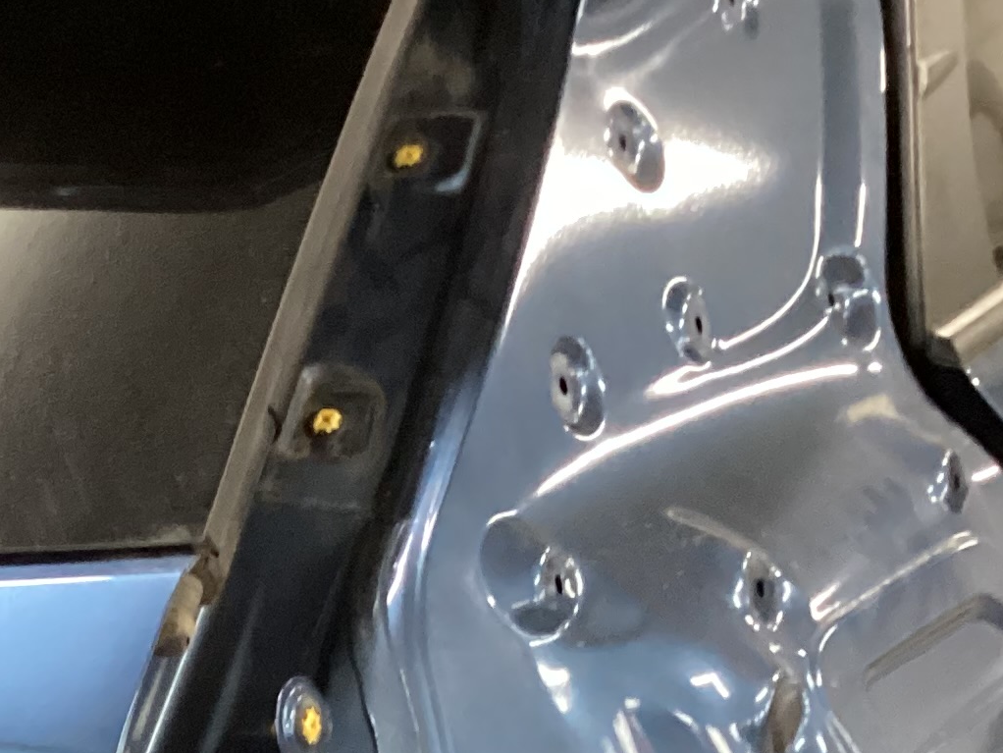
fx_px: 2869
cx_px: -142
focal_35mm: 99
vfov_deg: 13.9
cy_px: 1182
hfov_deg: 18.9
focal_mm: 3.3
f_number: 2.4
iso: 400
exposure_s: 1/25
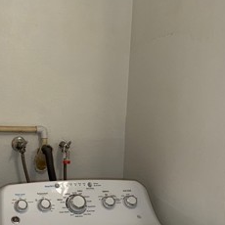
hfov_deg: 27.7
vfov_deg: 28.9
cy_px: 147
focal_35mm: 59
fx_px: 434
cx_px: 12
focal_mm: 6.76
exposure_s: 1/120
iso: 50
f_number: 1.78
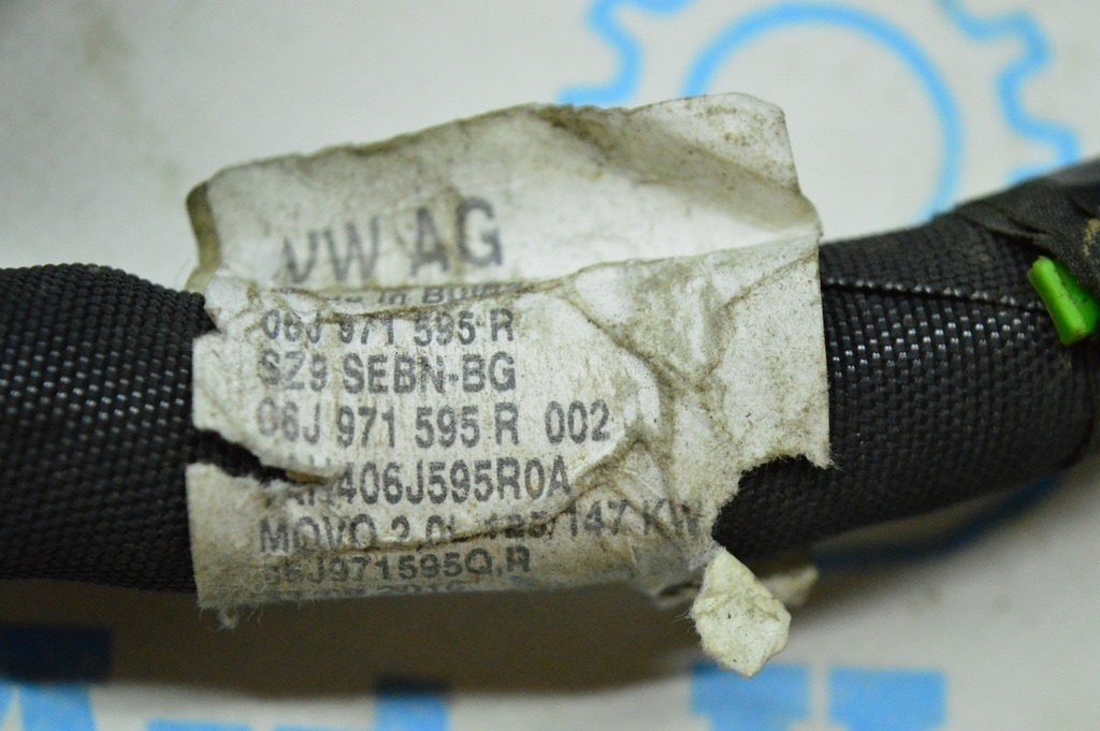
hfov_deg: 24.6
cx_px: 550
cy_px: 366
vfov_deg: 16.5
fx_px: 2519
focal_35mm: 82
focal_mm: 55
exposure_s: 1/400
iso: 6400
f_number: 5.6
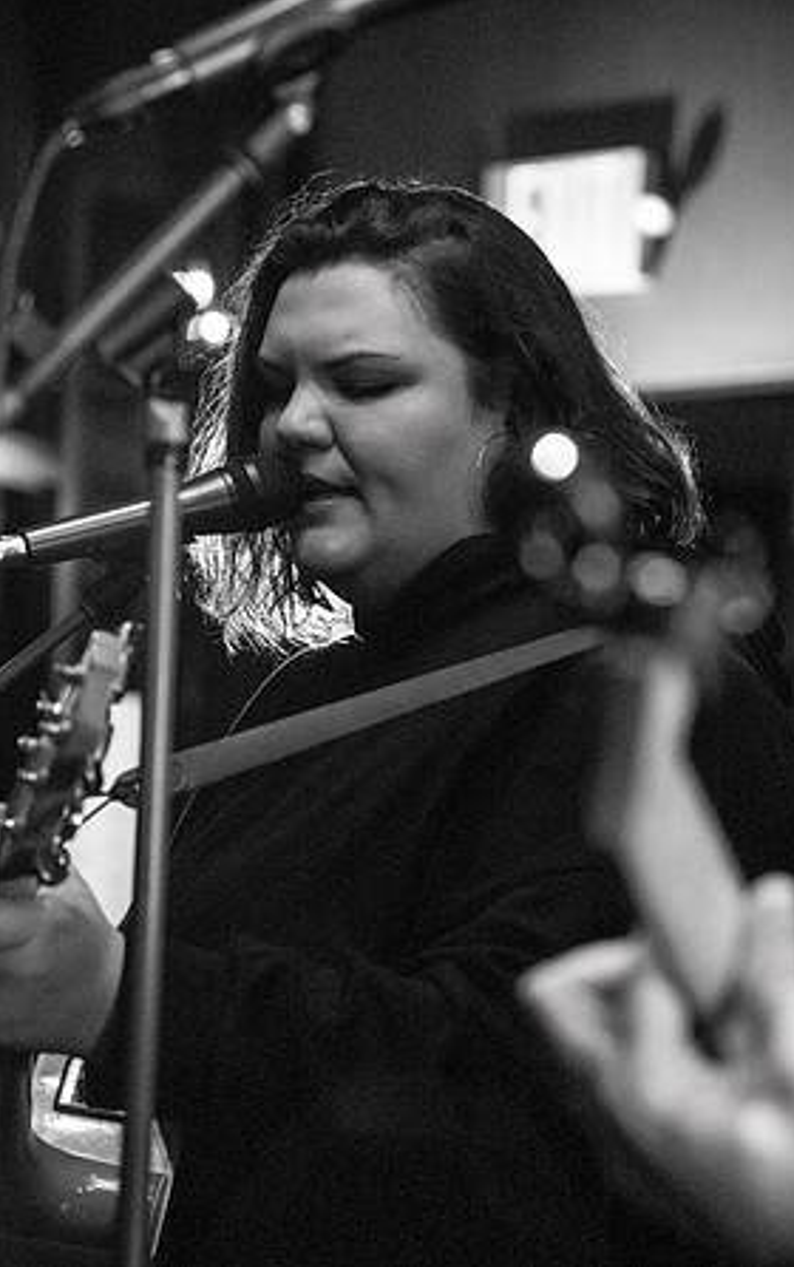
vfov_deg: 17.0
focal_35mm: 123
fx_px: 4252
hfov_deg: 10.7
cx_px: 417
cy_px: 632
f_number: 4
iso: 6400
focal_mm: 120
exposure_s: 1/200
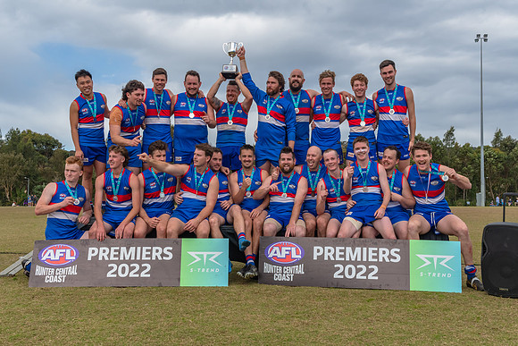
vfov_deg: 32.4
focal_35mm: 41
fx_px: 594
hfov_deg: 47.1
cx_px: 256
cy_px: 173
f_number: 8
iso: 400
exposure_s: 1/1250
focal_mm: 27
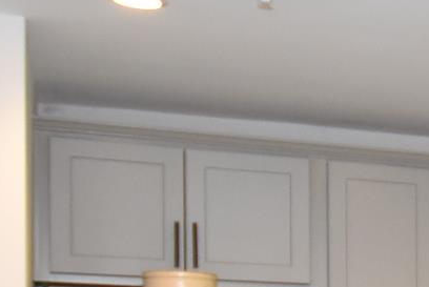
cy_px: 437
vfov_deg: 11.9
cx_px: 981
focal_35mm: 110
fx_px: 1312
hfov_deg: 14.0
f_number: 3.5
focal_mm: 10
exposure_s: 1/160
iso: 800
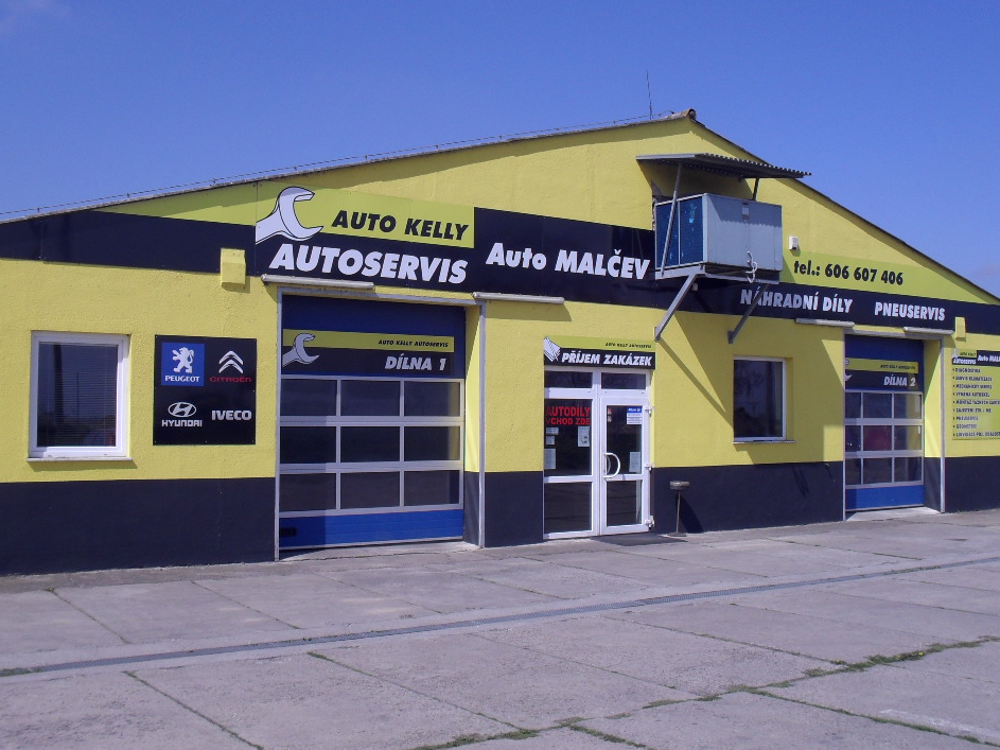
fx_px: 1098
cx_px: 496
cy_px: 355
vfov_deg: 37.7
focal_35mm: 38
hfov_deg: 49.0
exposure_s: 1/350
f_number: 8.4
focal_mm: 6.3
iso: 100
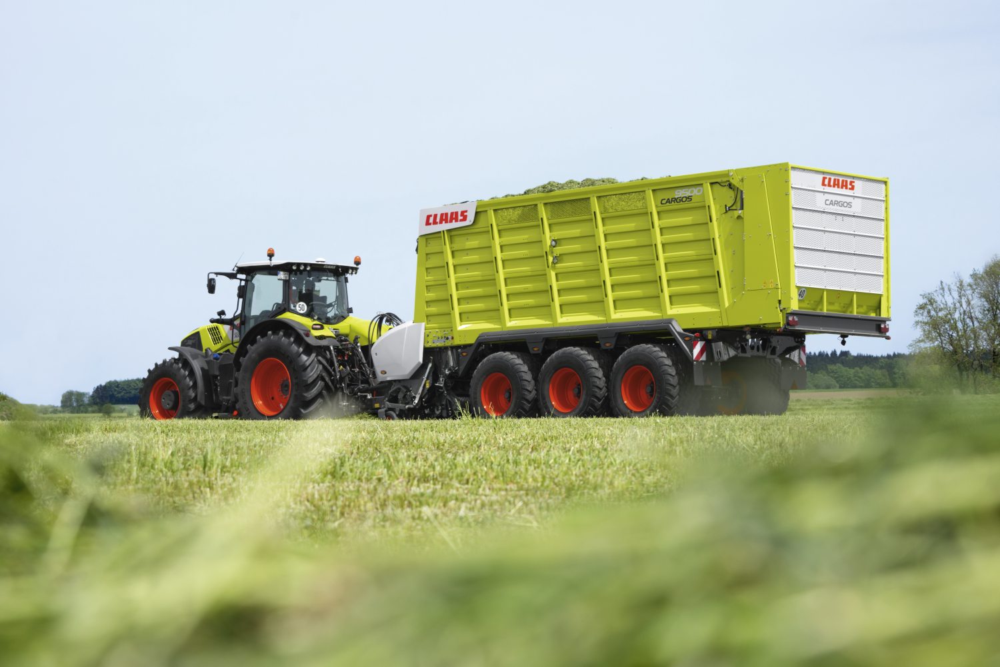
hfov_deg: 24.5
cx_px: 500
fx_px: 2306
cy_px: 334
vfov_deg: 16.5
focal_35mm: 83
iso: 250
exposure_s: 1/500
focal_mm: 83
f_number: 9.5
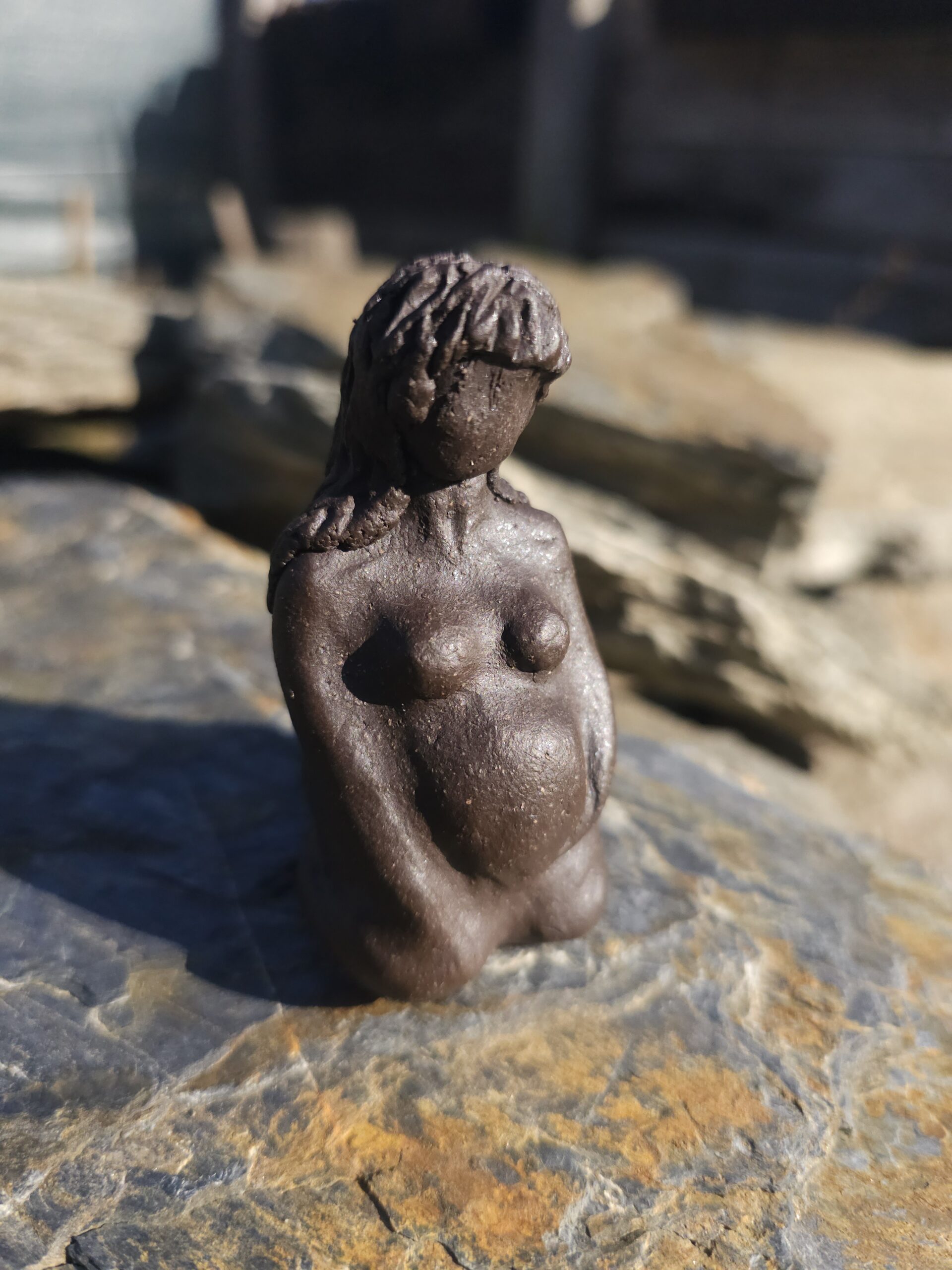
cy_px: 635
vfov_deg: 73.9
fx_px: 843
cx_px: 476
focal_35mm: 23
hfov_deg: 58.9
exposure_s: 1/8000
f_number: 1.7
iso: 400
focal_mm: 6.3
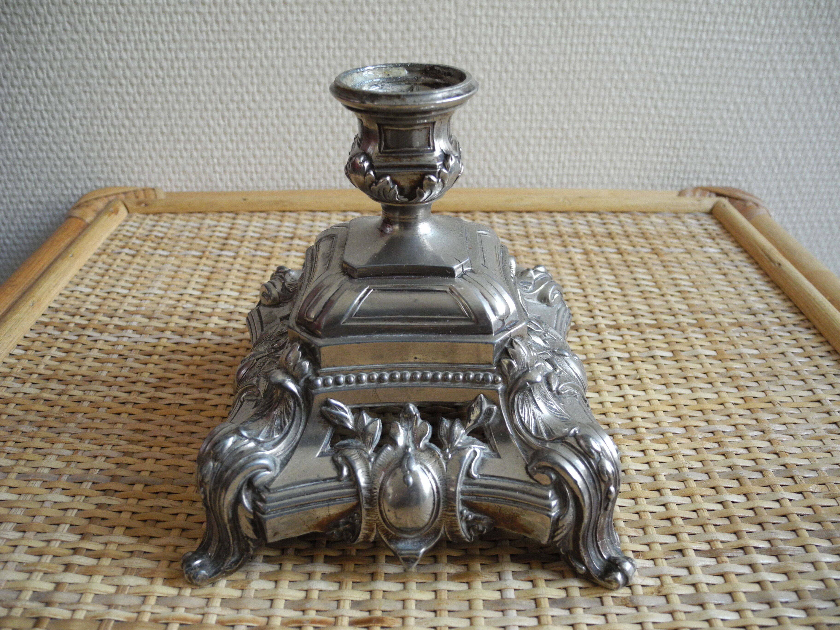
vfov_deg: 49.7
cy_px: 315
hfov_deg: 63.4
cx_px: 420
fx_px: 679
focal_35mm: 28
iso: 400
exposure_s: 1/32
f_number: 2.8
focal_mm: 6
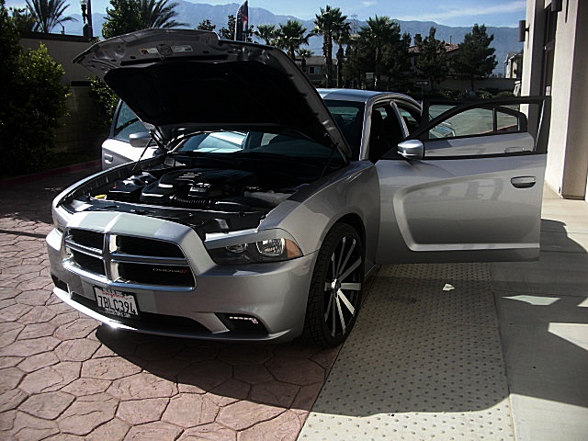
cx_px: 294
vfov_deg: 39.7
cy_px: 220
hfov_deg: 51.4
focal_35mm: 36
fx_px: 612
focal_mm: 6.3
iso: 50
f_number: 2.8
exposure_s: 1/640
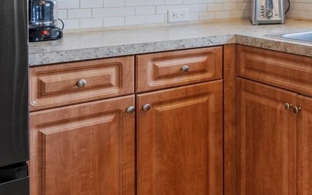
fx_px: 400
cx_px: 384
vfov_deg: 26.1
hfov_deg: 33.6
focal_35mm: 47
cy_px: 2
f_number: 8
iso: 250
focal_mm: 17
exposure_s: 1/5
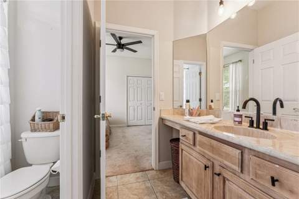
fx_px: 128
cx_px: 150
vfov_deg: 75.7
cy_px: 100
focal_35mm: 15
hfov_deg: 99.0
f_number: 11
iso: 800
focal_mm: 15.4
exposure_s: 1/15
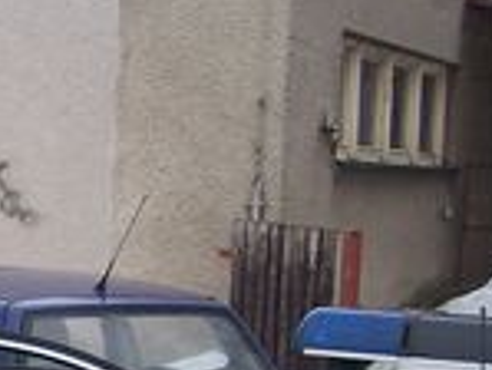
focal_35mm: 121
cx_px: -297
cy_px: 444
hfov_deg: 14.8
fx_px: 1721
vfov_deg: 12.0
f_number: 3
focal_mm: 6
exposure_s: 1/350
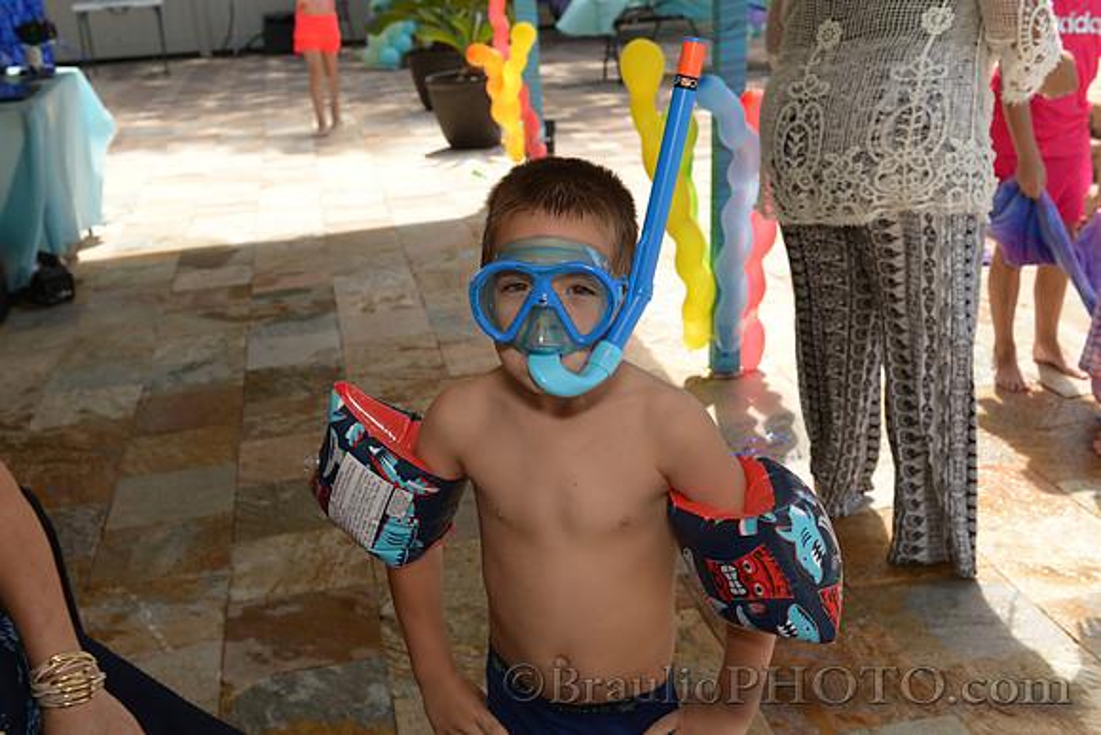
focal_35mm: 44
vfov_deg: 30.5
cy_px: 368
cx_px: 550
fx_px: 1346
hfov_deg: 44.5
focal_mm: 44
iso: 140
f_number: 8
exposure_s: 1/160
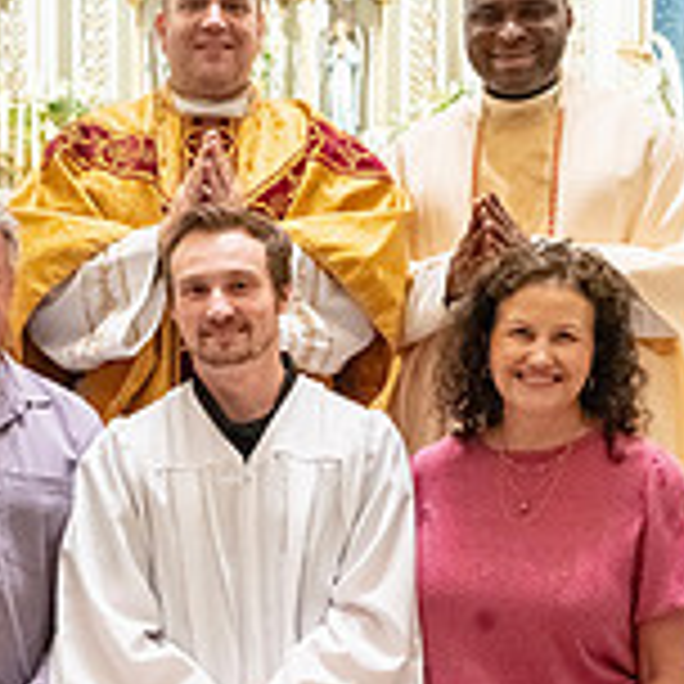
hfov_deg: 21.0
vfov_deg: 20.8
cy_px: 567
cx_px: 198
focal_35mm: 82
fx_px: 1833
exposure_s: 1/60
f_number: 7.1
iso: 5000
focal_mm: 32.5
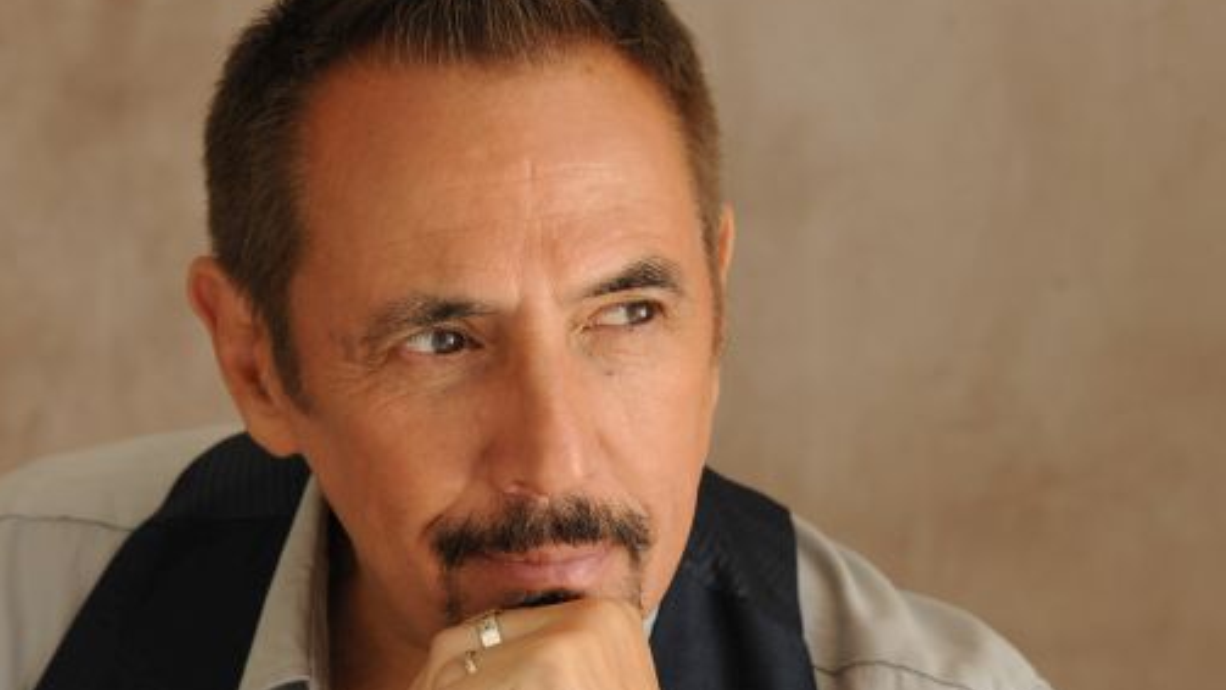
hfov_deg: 17.3
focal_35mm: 124
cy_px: 457
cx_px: 519
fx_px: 4031
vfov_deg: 9.8
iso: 800
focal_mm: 85
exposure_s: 1/200
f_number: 10
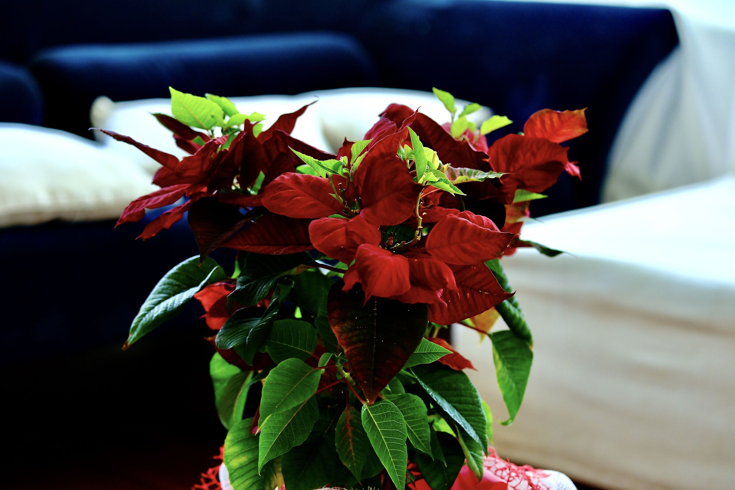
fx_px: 1694
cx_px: 368
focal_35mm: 83
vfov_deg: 16.5
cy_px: 245
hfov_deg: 24.5
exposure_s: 1/80
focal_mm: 55
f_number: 3.5
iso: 500
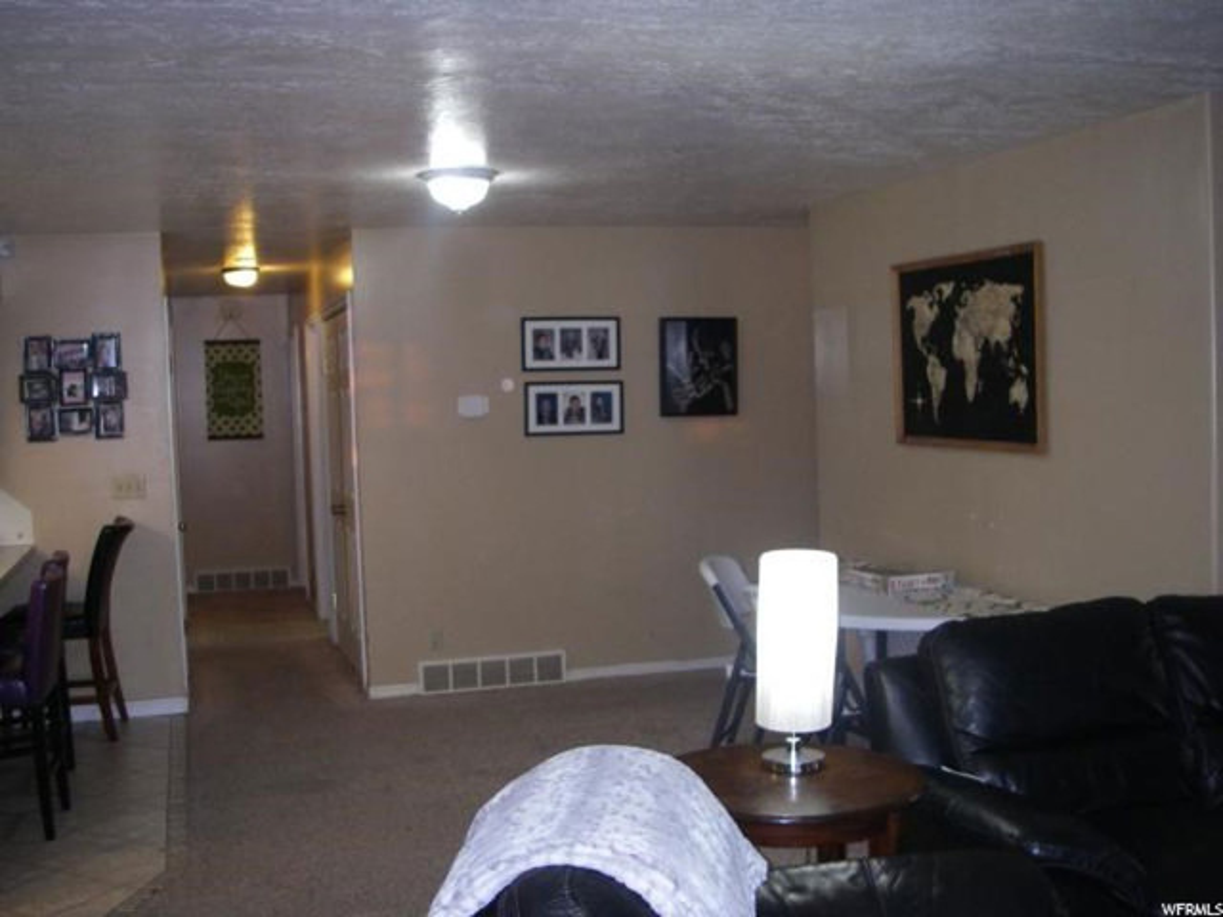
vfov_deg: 37.7
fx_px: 1343
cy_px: 458
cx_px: 612
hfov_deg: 49.0
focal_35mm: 38
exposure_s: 1/40
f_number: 3.3
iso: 200
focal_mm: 6.3
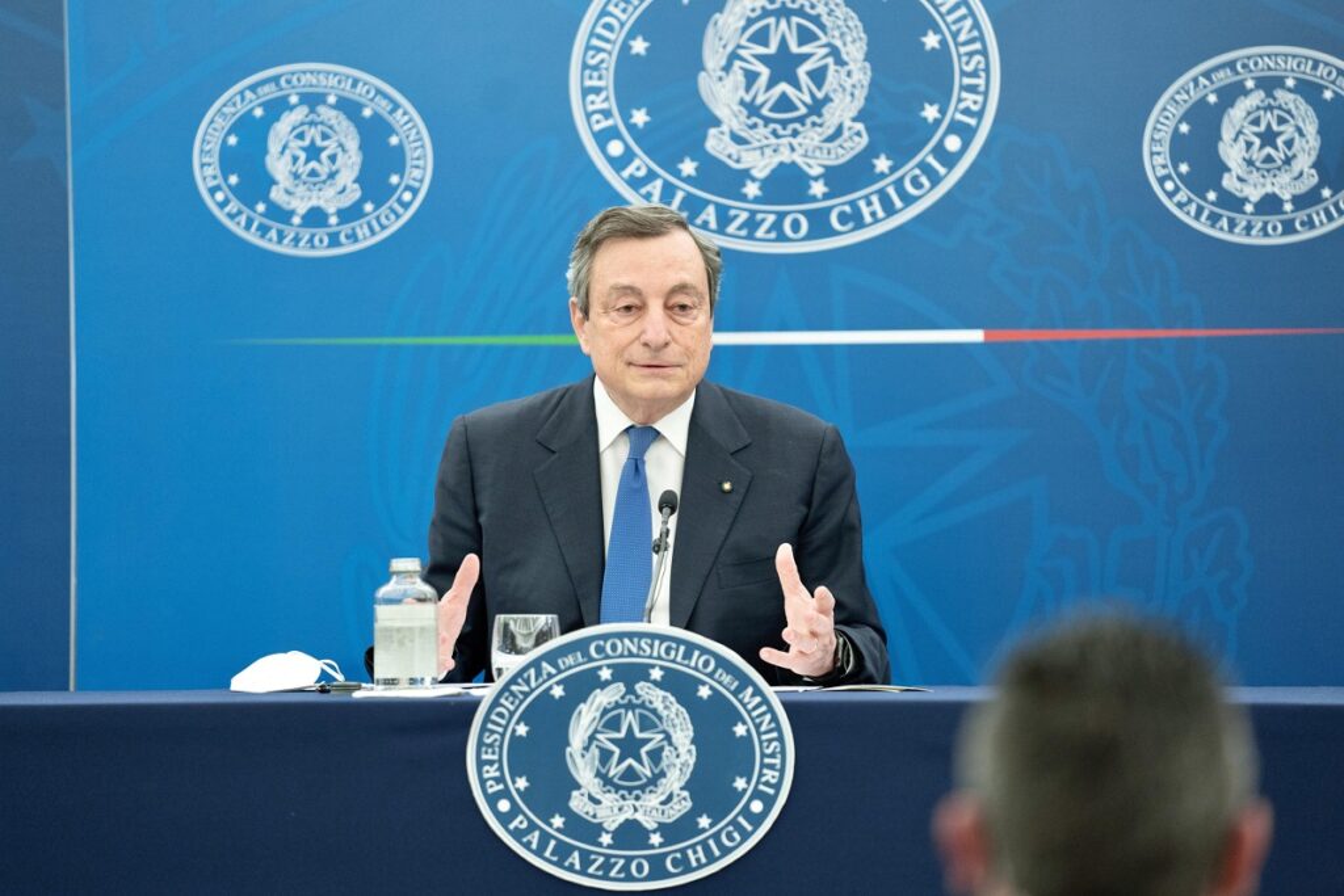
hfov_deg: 10.3
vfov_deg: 6.9
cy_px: 448
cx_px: 672
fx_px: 7467
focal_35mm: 200
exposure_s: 1/250
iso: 1250
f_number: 2.8
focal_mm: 200
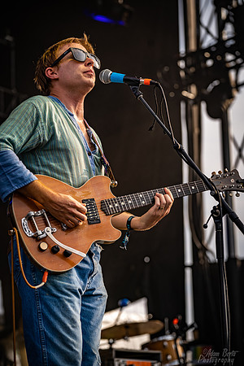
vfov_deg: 16.9
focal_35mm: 121
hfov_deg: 11.3
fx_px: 1230
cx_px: 122
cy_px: 183
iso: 100
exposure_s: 1/320
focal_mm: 121
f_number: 4.5
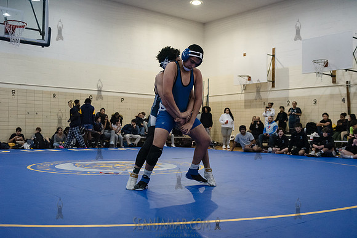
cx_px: 178
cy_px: 119
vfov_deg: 33.4
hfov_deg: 48.4
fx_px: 397
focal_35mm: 40
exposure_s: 1/400
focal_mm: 40
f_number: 3.2
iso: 6400
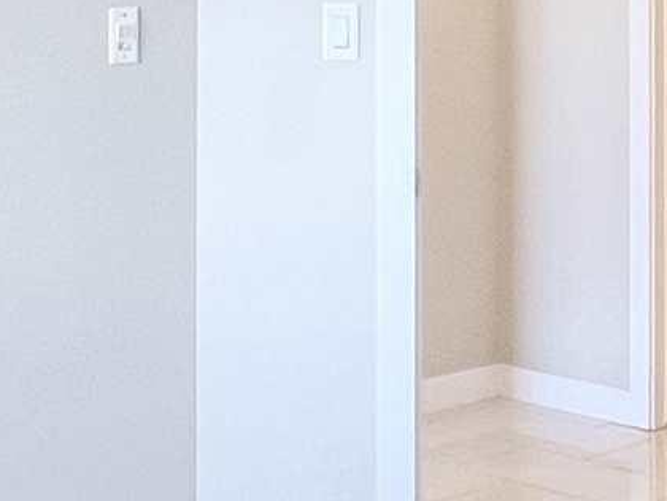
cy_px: -57
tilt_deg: +0.1
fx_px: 1831
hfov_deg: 20.6
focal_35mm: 95
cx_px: 378
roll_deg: +0.1
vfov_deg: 15.1
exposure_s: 1/120
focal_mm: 1.57
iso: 200
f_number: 1.8
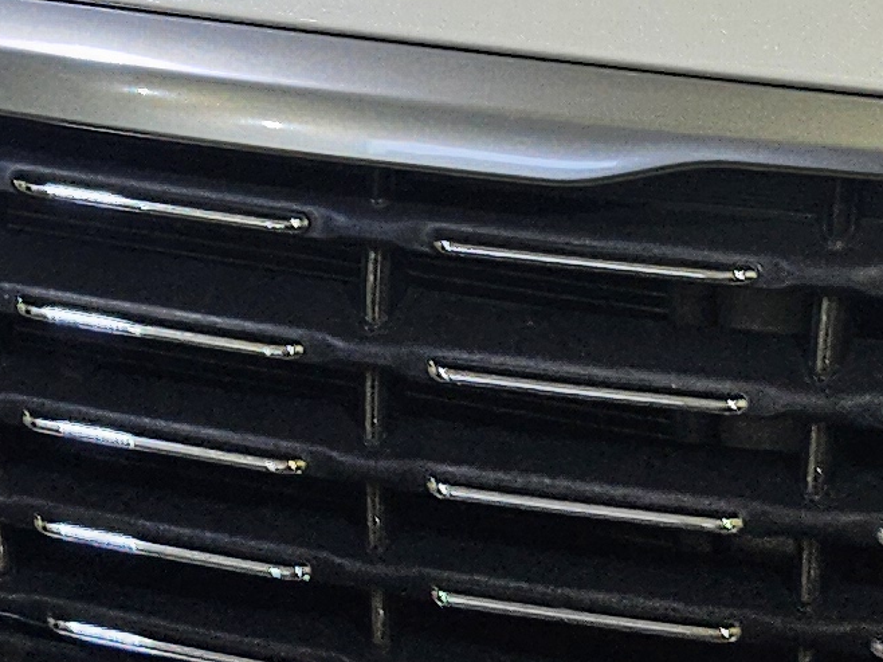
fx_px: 3723
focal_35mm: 146
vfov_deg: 9.6
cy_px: -576
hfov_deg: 13.3
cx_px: -74
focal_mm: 5
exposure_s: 1/277
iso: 50
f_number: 1.8
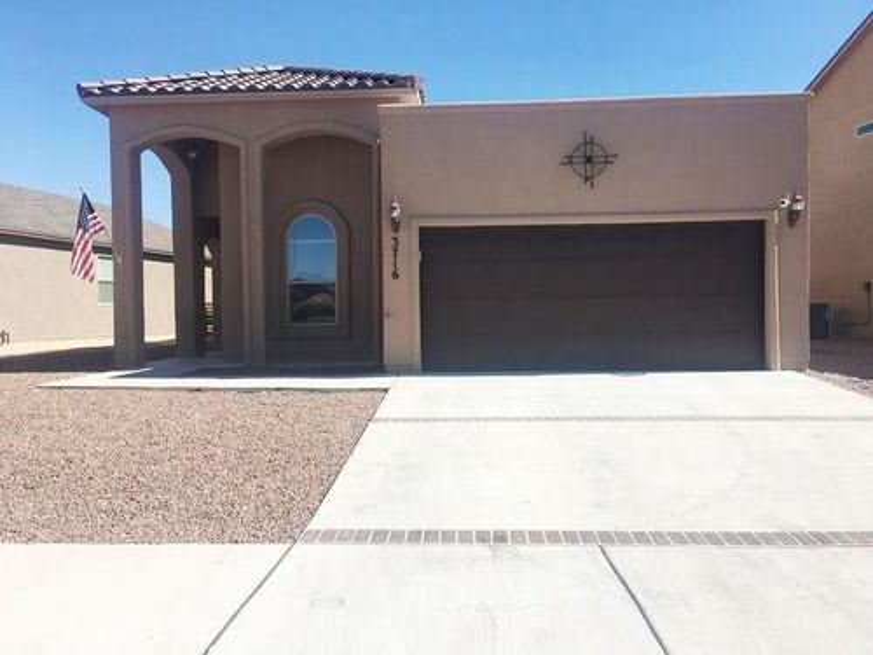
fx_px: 731
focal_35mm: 29
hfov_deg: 61.7
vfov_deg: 48.2
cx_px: 436
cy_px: 328
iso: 25
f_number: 2.2
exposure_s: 1/1789
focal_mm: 4.15
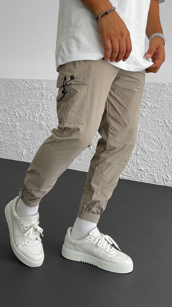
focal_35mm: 43
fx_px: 349
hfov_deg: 27.7
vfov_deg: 47.3
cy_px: 140
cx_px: 74
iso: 25
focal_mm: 3
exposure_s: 1/120
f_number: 1.8
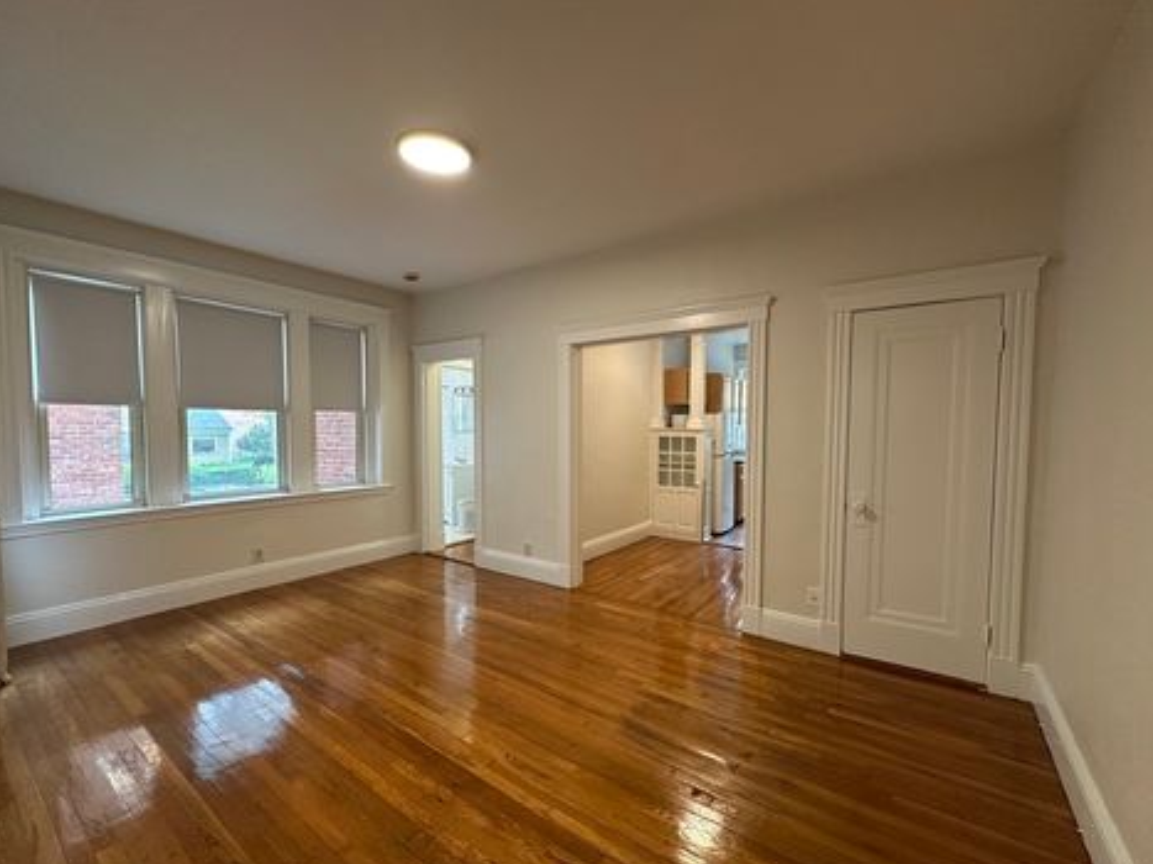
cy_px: 453
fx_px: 499
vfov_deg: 81.7
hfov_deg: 98.2
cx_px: 565
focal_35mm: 15
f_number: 2.2
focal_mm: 2.22
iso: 160
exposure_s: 1/60
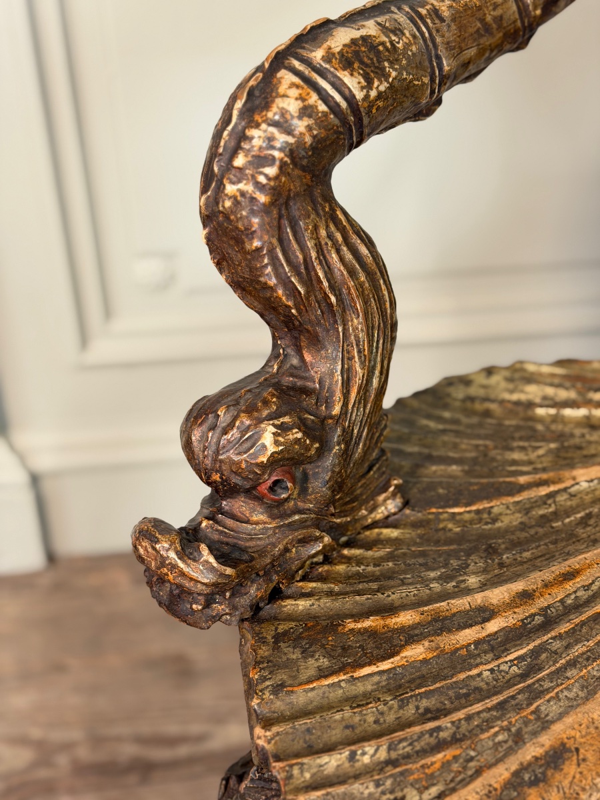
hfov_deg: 30.3
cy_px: 400
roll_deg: +2.1
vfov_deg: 39.7
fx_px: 1109
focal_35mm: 48
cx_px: 300
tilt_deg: -33.0
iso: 200
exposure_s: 1/50
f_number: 1.78
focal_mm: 6.76
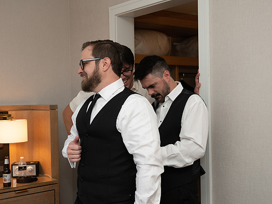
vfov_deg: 27.5
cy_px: 104
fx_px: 417
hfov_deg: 36.1
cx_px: 124
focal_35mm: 53
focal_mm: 48
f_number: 4
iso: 800
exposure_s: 1/200
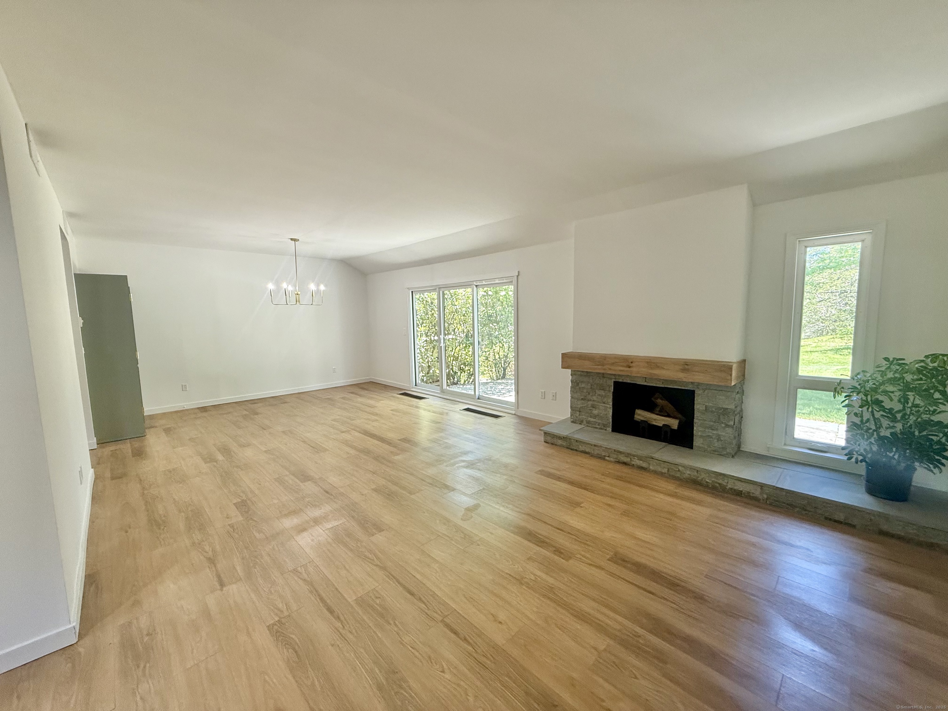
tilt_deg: -6.1
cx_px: 474
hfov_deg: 102.1
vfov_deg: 85.7
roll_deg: +1.0
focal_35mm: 14
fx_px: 383
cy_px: 356
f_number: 2.2
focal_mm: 2.22
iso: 200
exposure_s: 1/120
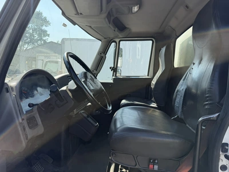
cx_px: 114
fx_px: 159
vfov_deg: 56.8
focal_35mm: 24
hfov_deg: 71.6
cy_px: 86
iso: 100
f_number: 1.78
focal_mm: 6.76
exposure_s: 1/2525
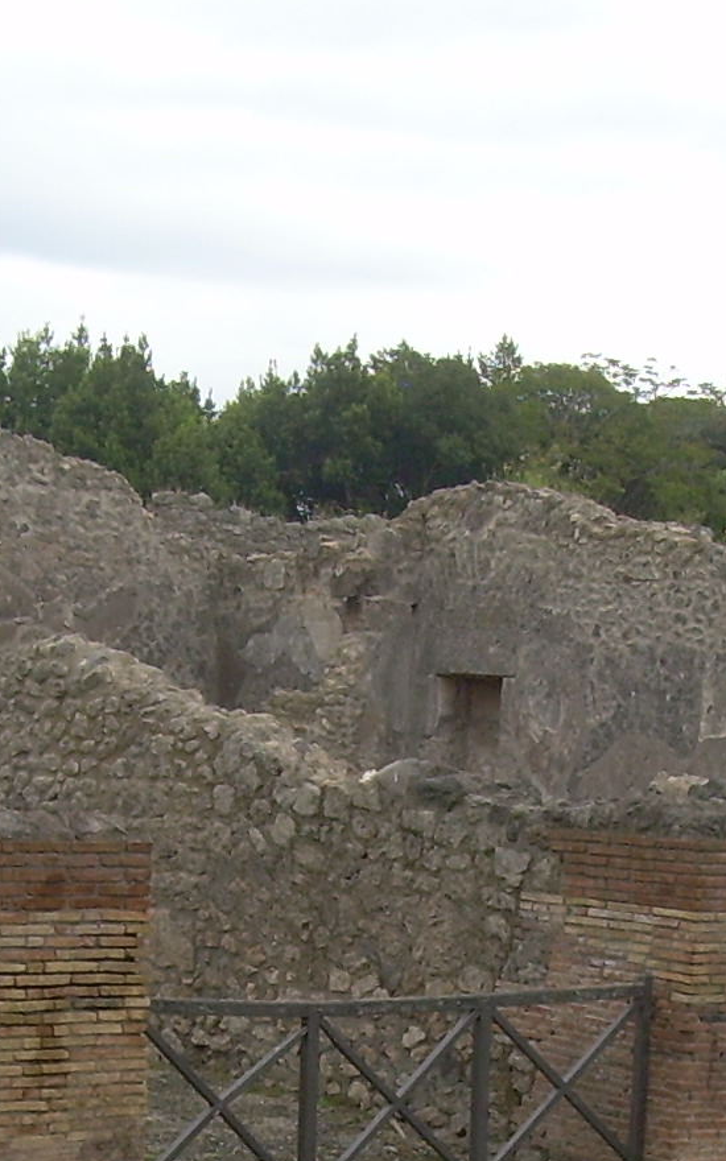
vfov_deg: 19.6
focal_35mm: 104
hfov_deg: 12.6
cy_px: 1065
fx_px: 3292
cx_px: 392
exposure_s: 1/250
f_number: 4.6
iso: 50
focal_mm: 6.3
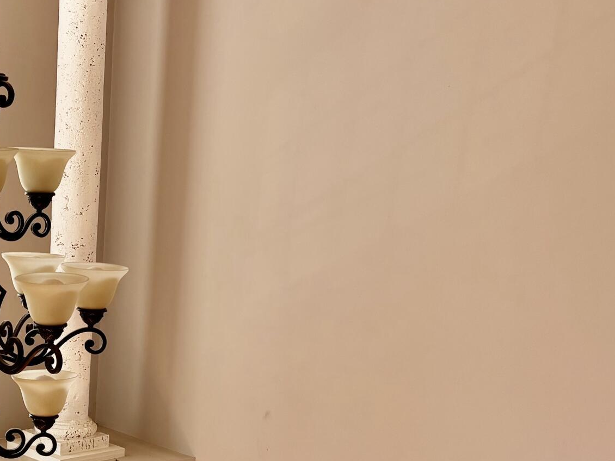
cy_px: 475
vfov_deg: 20.5
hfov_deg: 26.7
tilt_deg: -16.1
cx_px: 7
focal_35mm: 69
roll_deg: -2.5
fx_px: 1226
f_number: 1.6
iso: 40
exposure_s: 1/162
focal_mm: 5.96
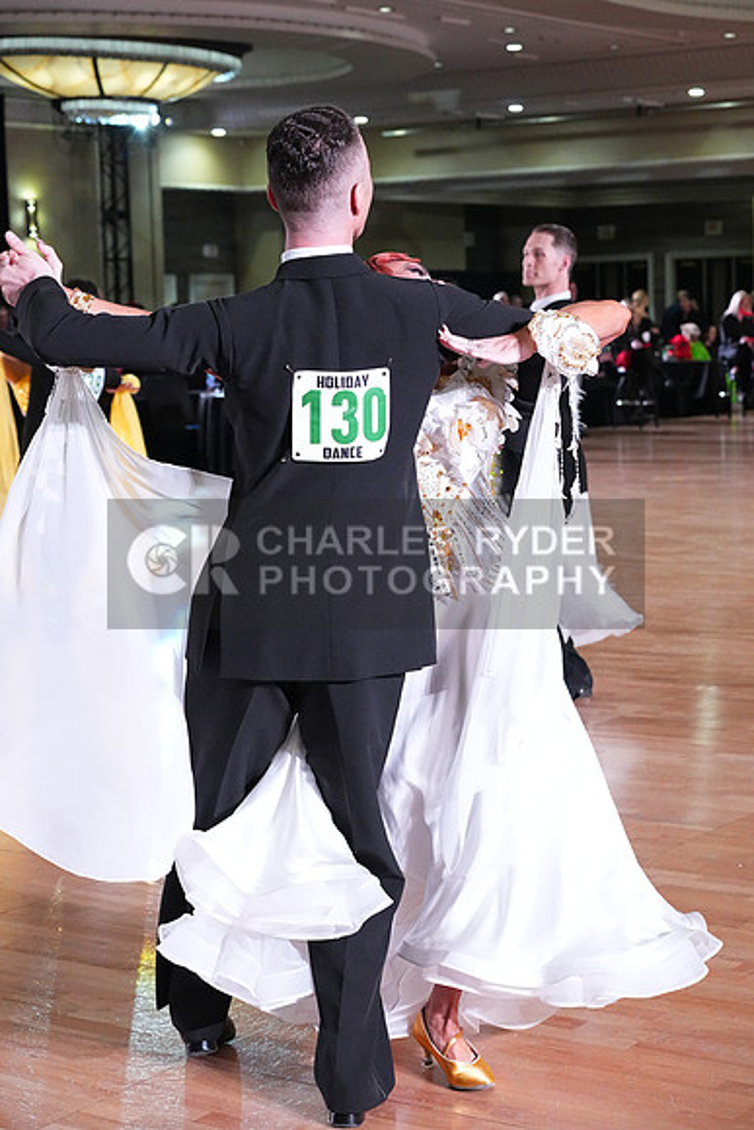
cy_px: 565
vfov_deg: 28.8
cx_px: 377
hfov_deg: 19.5
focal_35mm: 70
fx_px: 2198
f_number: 6.3
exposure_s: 1/400
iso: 10000
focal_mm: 70
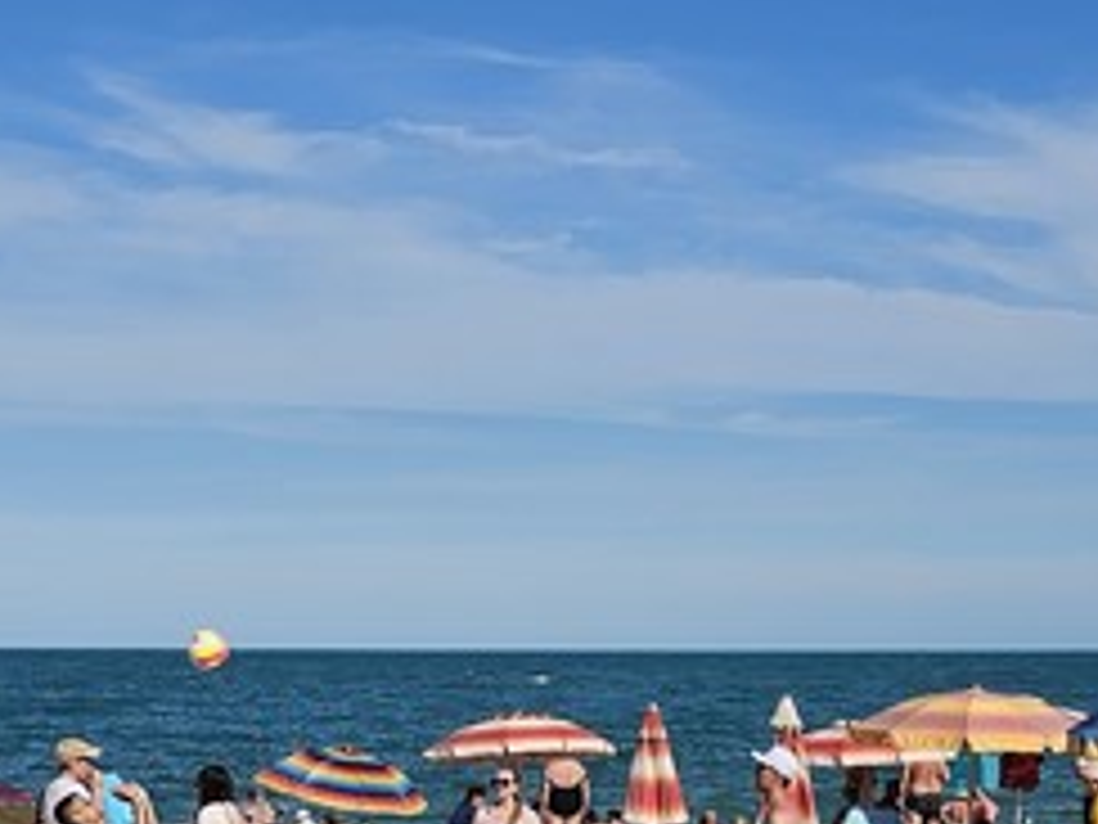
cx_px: 691
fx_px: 2791
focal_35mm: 88
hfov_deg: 22.2
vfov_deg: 16.4
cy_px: 819
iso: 10
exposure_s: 1/1946
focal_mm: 6.3
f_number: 1.7
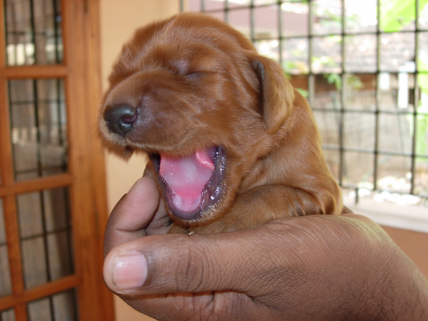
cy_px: 160
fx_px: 507
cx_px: 214
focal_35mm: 41
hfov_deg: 45.8
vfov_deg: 35.1
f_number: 2.9
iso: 79
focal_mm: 8.5
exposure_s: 1/23.9
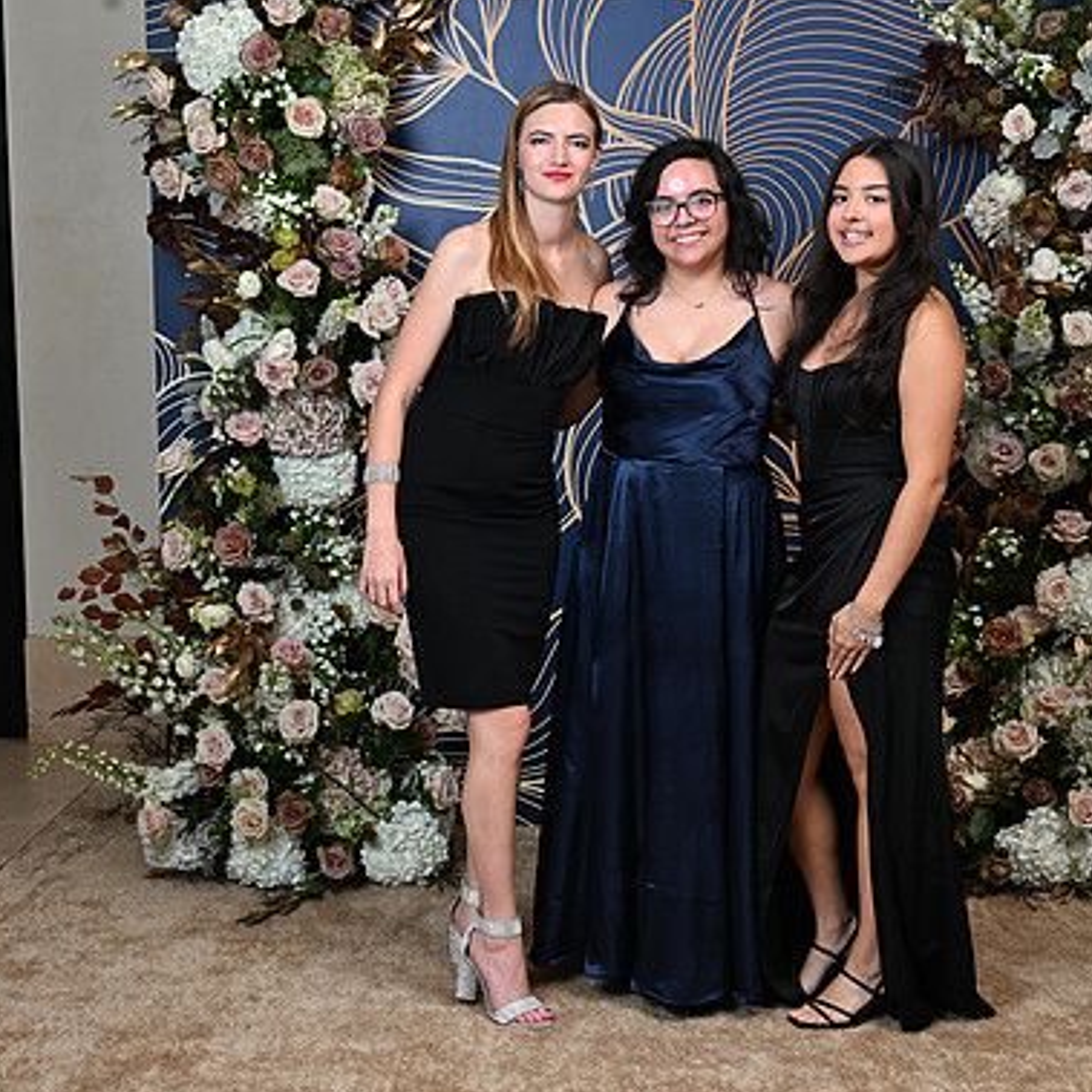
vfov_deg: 30.6
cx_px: 660
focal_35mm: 56
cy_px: 552
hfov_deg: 30.5
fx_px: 1999
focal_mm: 43
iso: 125
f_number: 6.3
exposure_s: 1/125
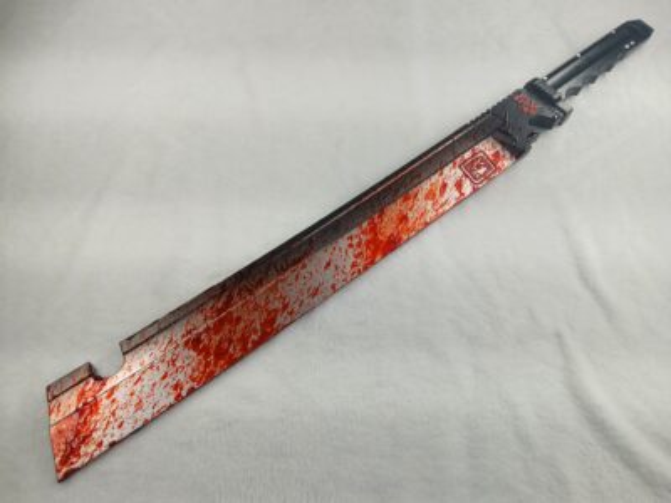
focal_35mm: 26
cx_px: 336
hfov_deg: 67.3
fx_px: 504
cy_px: 252
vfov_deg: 53.1
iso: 20
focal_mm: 3.98
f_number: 1.8
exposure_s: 1/106
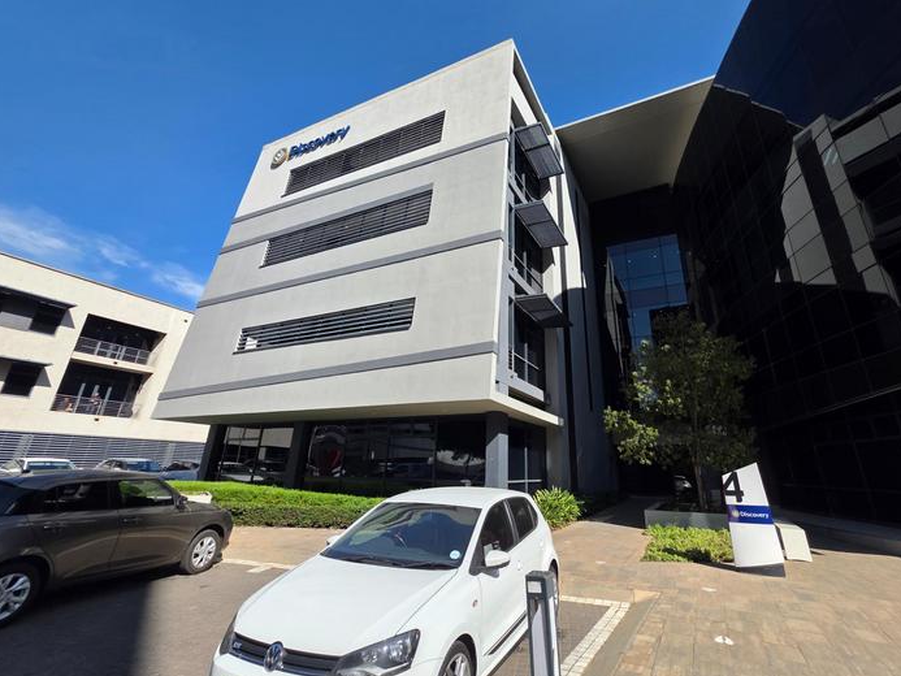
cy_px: 306
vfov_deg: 81.5
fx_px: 390
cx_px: 491
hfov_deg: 97.9
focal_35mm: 15
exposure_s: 1/1663
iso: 40
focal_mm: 2.2
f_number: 1.9
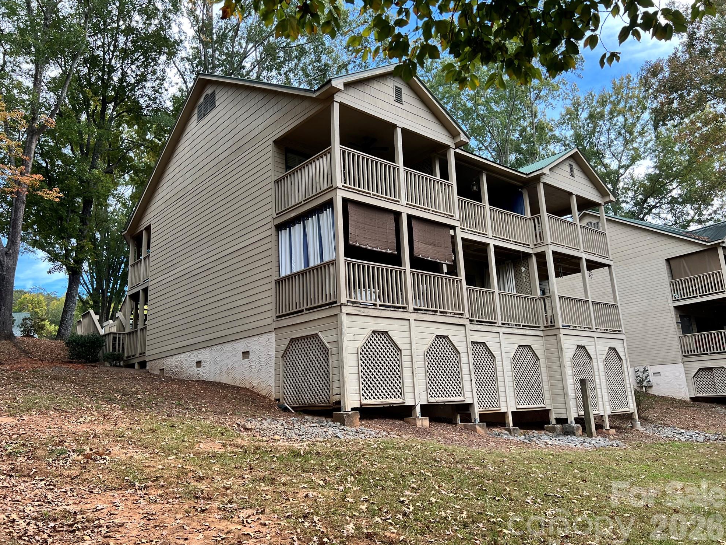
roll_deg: +3.2
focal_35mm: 27
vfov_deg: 51.4
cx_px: 352
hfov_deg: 65.3
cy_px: 270
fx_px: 566
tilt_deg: +13.2
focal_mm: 5.7
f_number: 1.5
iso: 50
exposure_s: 1/509
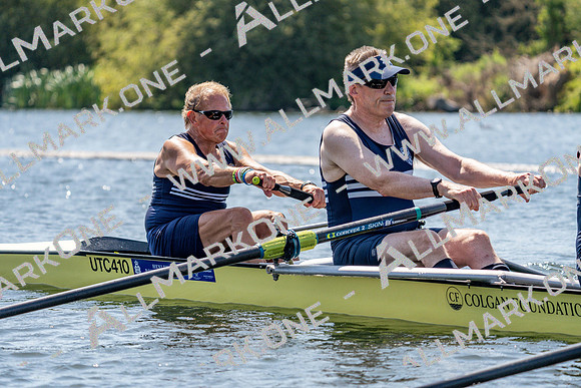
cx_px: 290
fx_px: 3228
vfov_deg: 6.9
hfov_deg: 10.3
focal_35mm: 200
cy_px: 194
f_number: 5.6
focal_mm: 200
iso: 400
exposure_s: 1/2000
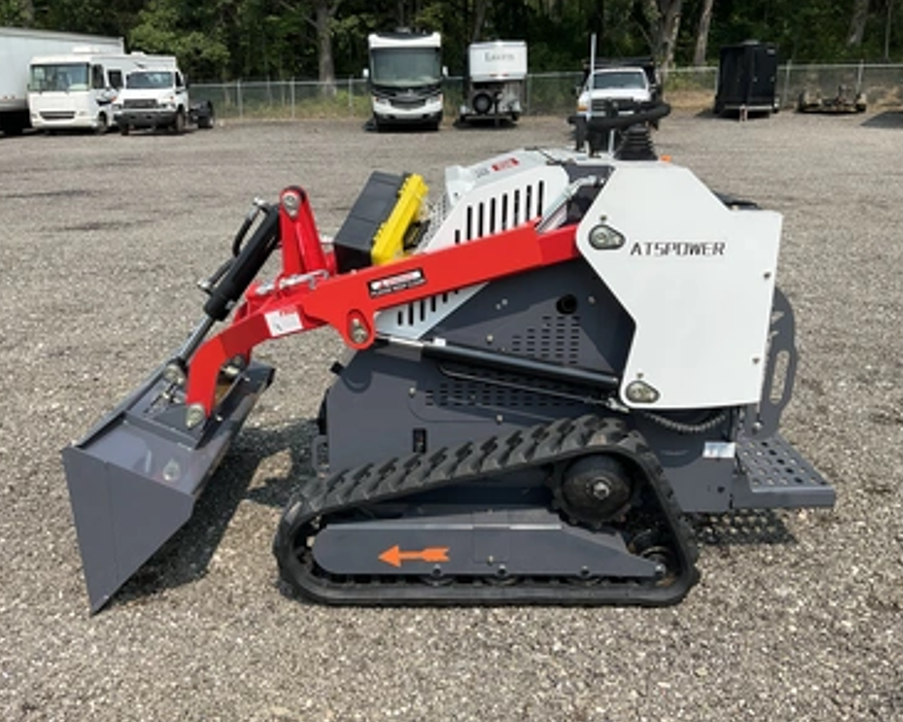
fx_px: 828
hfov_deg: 57.2
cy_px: 363
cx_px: 438
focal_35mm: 31
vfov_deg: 47.1
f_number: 1.8
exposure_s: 1/1730
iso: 25
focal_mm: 3
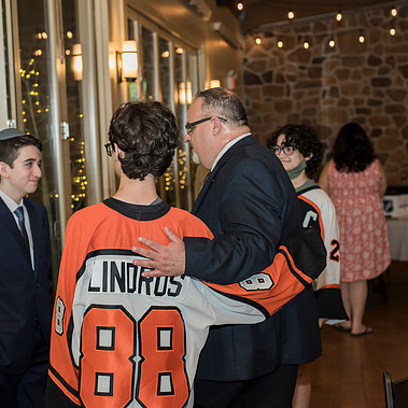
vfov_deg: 26.5
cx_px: 189
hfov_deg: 26.5
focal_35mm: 65
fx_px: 867
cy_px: 204
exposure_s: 1/125
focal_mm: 50
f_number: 4
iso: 800
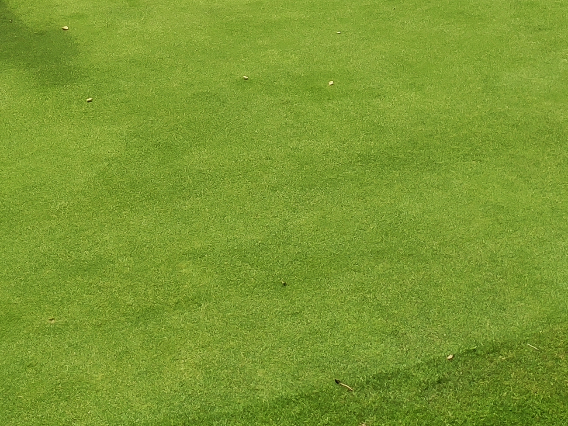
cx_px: 226
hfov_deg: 24.4
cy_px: -78
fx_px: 1313
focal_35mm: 80
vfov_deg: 17.6
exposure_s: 1/2834
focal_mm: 4.77
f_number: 1.75
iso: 112
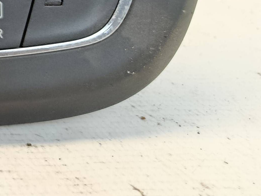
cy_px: -107
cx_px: -235
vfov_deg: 14.8
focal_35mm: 92
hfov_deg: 16.8
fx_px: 694
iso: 664
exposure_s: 1/120
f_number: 1.7
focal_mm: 5.24
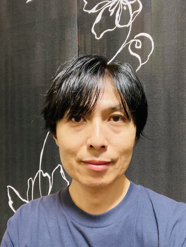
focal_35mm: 30
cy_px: 124
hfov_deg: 46.8
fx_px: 215
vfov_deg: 60.0
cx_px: 93
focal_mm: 2.71
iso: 320
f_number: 2.2
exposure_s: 1/33
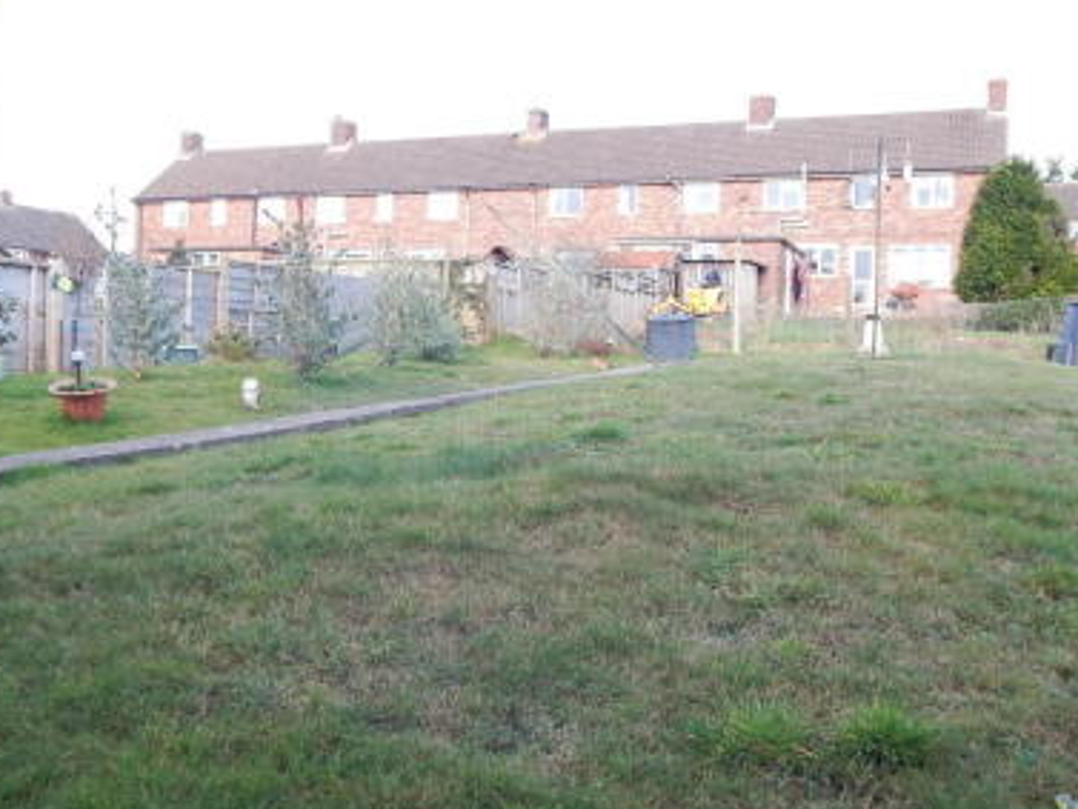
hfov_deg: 53.9
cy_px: 373
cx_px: 562
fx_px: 1059
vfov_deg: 41.8
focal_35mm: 34
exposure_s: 1/160
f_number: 3
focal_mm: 4
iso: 125
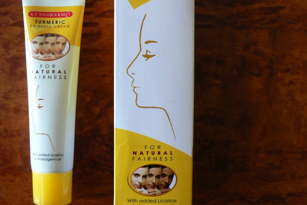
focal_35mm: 47
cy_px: 84
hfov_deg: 41.6
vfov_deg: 28.6
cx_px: 116
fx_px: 401
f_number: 2.8
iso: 200
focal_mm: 6
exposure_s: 1/15
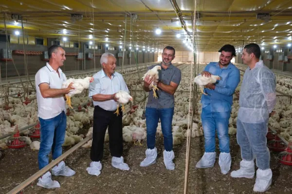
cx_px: 146
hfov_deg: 48.5
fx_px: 324
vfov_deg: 33.4
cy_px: 97
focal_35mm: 40
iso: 4000
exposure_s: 1/60
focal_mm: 26.6
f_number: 4
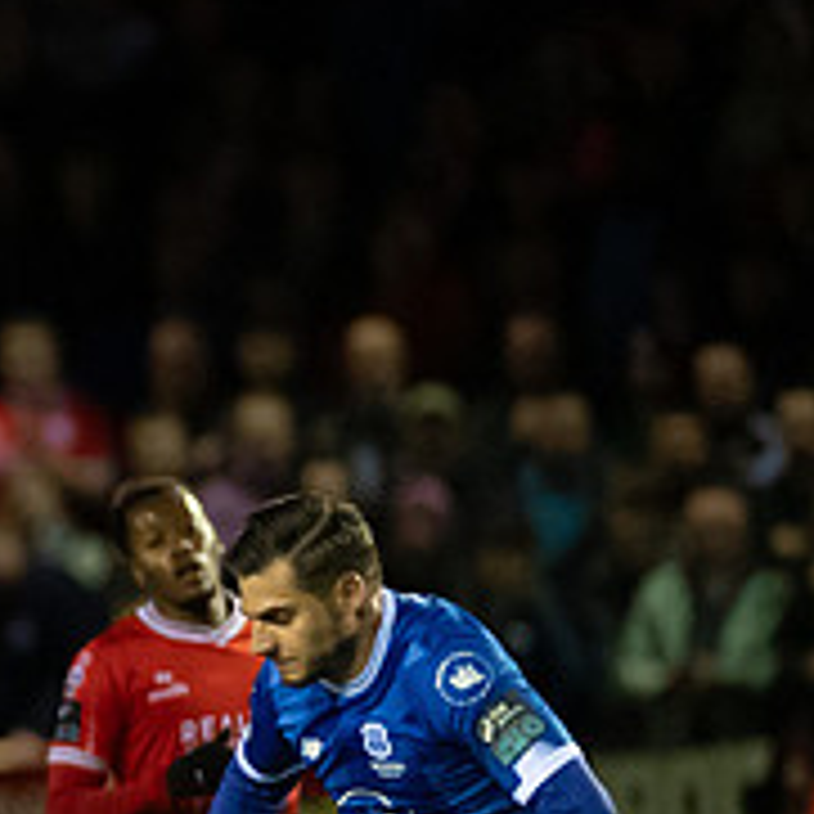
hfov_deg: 1.5
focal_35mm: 1206
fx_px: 32085
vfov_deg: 1.5
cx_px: -762
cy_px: 832
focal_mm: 300
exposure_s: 1/1250
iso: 8000
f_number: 2.8
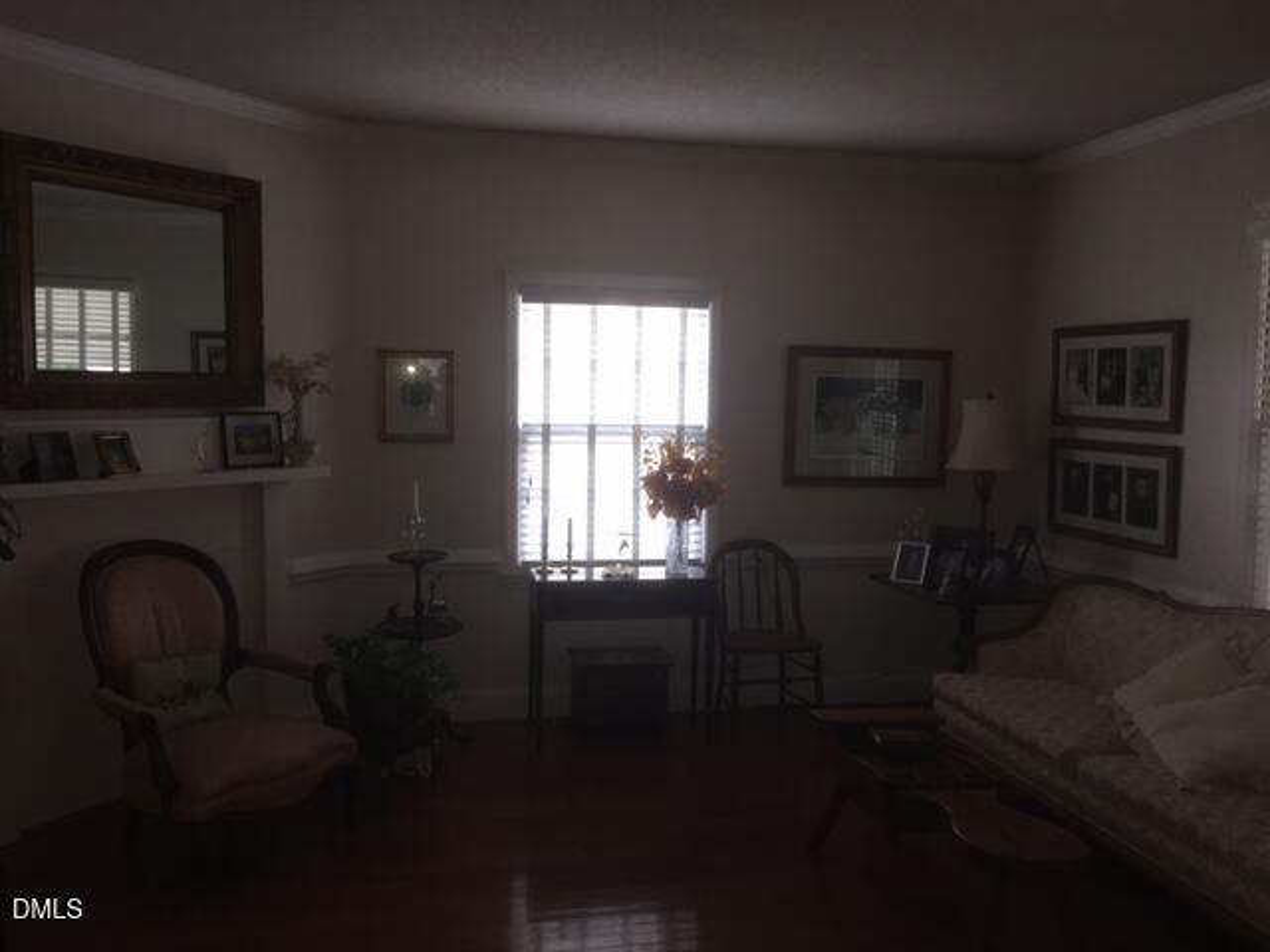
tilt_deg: -3.8
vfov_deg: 48.2
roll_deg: -1.2
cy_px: 476
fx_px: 1064
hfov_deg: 61.7
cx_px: 635
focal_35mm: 29
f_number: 2.2
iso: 64
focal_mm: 4.15
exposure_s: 1/30
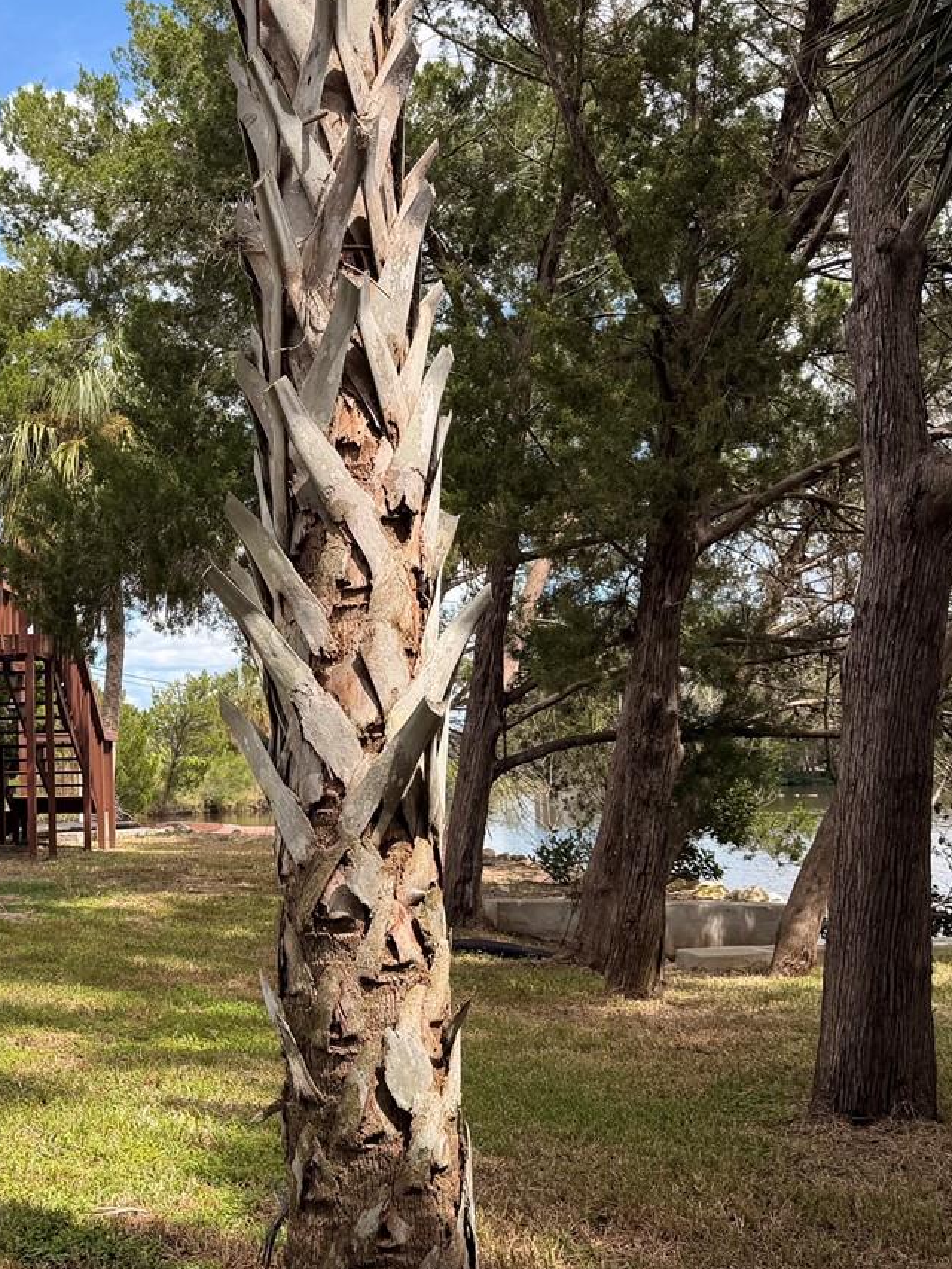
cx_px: 79
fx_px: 1650
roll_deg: +1.4
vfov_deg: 42.0
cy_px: 574
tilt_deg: +5.9
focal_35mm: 45
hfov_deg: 30.6
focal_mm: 6.76
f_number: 1.78
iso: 80
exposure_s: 1/2611
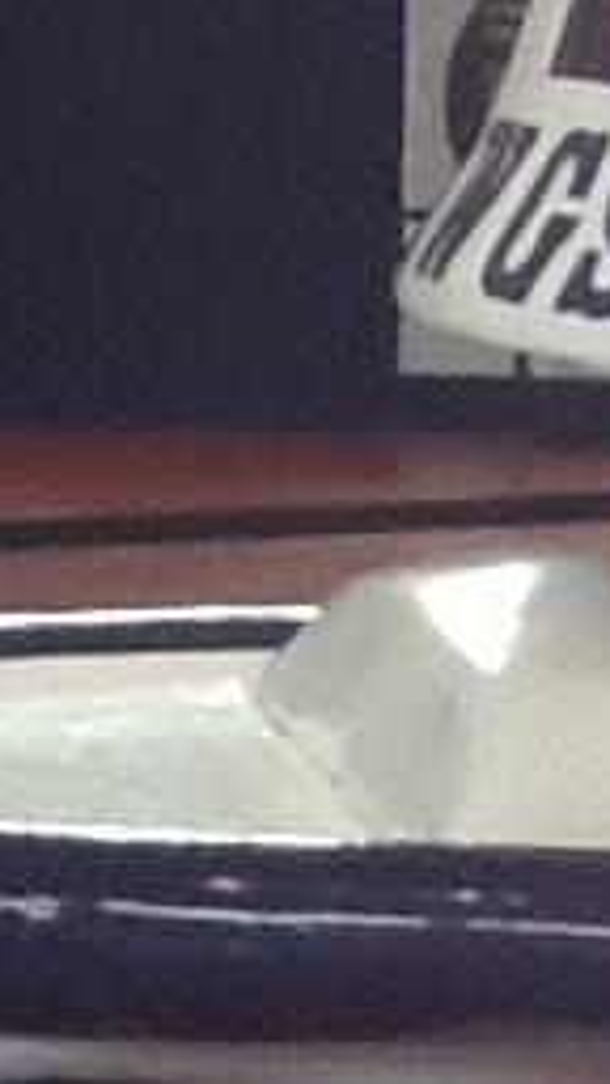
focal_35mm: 180
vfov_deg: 12.0
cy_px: 432
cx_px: 1279
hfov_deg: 6.5
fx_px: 5176
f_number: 2.4
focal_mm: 2.03
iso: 64
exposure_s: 1/30
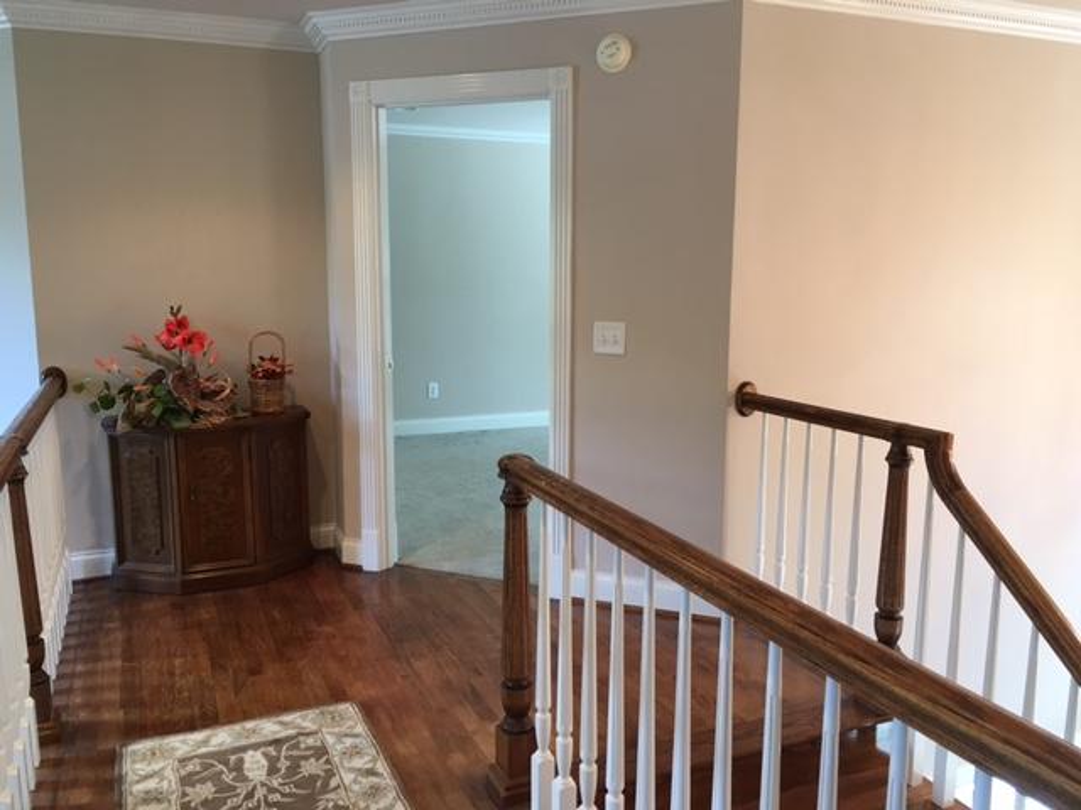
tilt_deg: -8.7
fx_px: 906
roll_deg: +0.4
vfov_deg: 48.2
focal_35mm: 29
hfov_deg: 61.7
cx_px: 540
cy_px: 405
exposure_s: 1/30
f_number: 2.2
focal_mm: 4.15
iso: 80
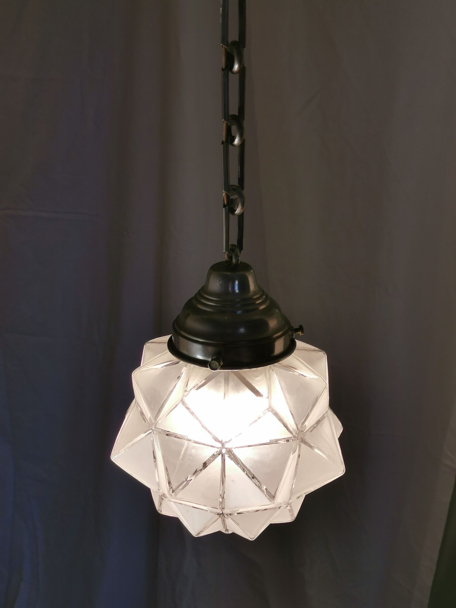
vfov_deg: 35.5
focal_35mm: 54
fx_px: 948
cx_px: 228
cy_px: 304
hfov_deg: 27.0
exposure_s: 1/395
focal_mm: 5.58
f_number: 1.8
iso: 50
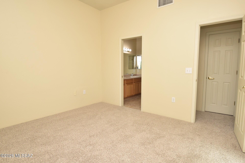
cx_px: 122
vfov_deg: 67.4
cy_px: 82
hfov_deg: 90.0
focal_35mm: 18
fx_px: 122
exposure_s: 1/50
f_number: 9
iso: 400
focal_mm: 12
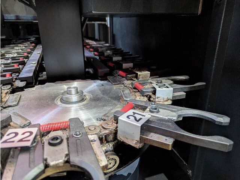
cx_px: 120
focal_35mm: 25
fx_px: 173
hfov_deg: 69.4
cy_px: 90
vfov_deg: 54.9
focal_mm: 5.43
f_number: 1.89
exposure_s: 1/25
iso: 546
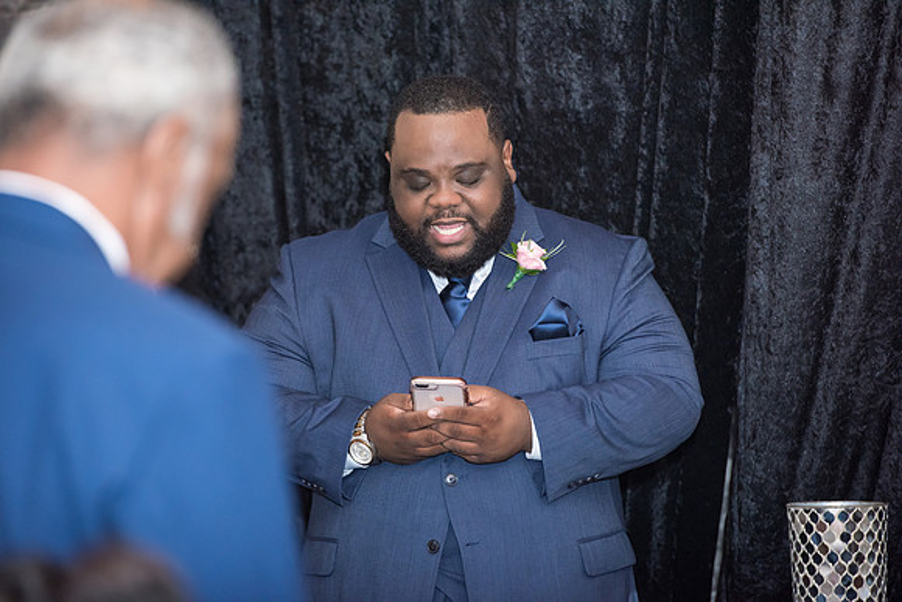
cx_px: 451
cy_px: 301
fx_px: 5012
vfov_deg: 6.9
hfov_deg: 10.3
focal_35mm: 200
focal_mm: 200
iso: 2000
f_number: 4
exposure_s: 1/250
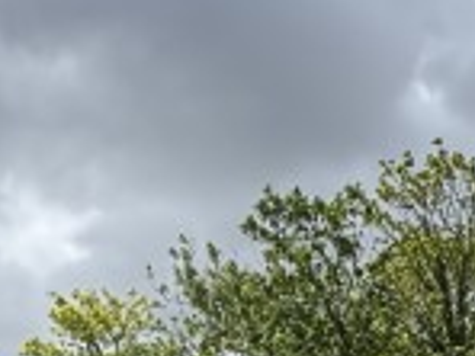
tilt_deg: -6.7
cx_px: 481
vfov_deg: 13.2
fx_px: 1331
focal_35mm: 97
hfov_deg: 19.6
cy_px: 702
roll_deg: +0.3
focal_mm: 2.22
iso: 50
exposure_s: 1/1600
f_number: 2.2
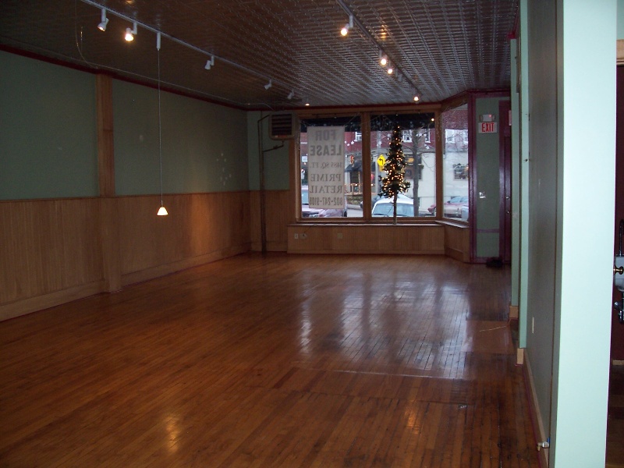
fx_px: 613
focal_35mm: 34
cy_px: 234
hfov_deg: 54.0
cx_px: 312
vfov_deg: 41.8
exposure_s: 1/60
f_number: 2.7
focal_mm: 5.6
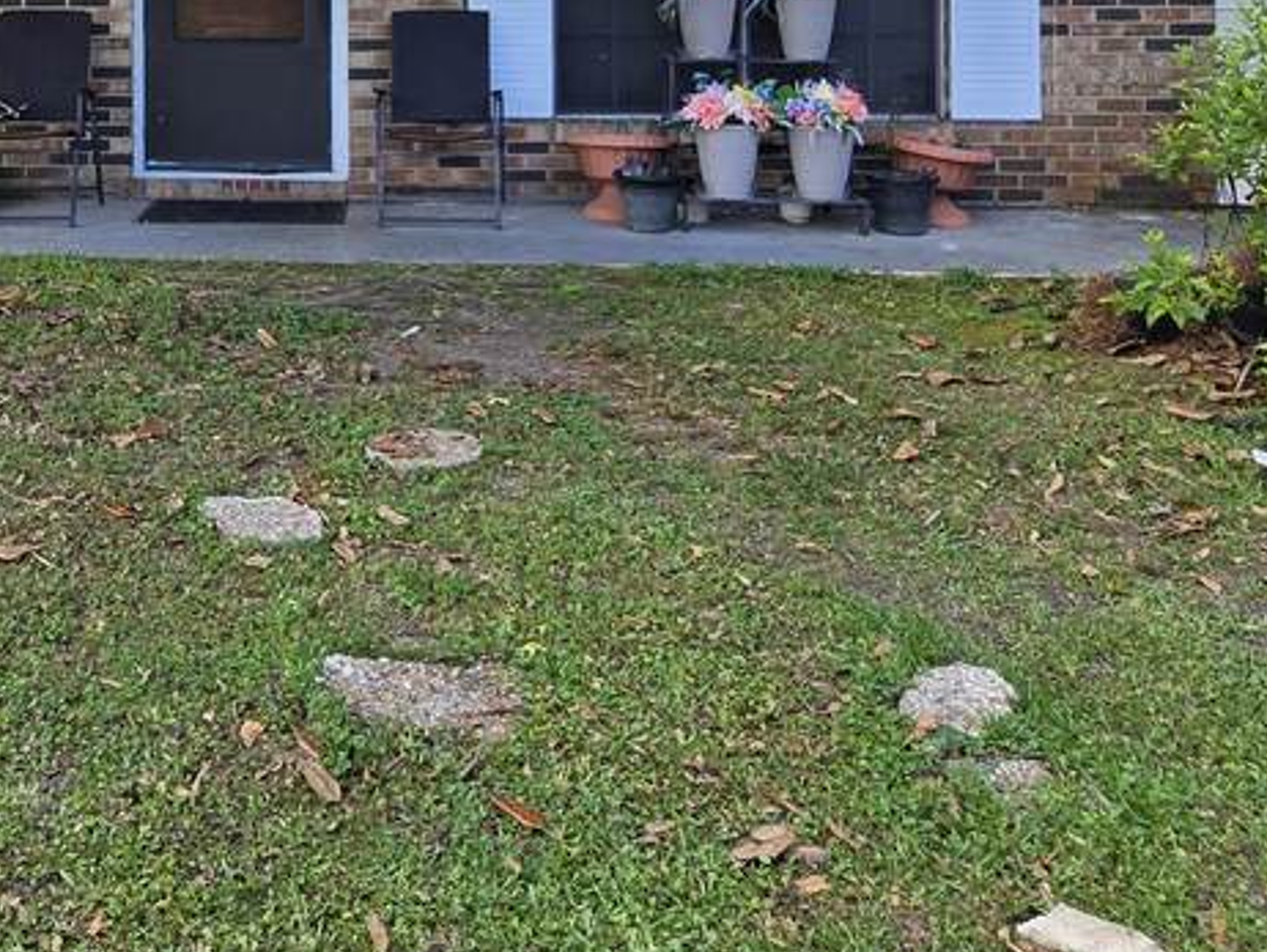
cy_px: -22
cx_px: 304
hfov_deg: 49.1
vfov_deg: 35.5
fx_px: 1318
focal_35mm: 36
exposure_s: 1/585
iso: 50
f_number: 2.2
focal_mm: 2.2
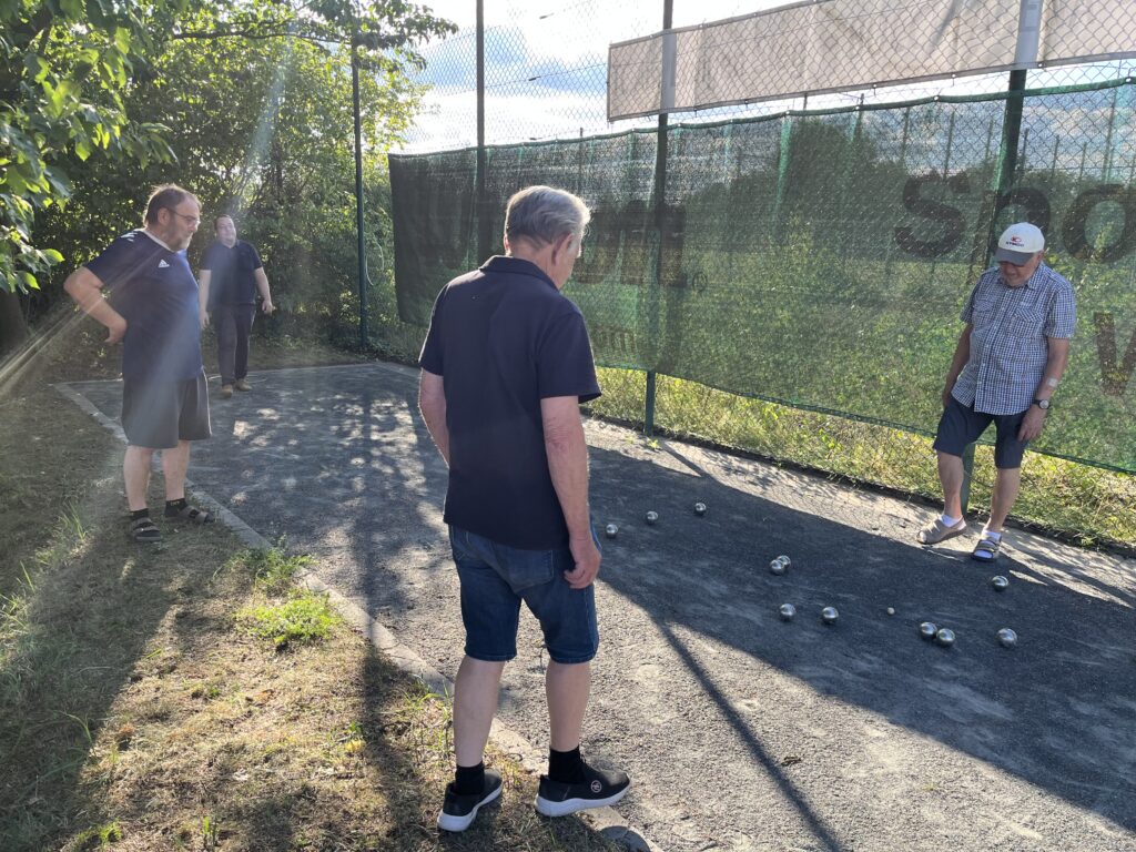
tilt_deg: -10.7
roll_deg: -2.1
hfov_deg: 67.3
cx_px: 568
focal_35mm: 26
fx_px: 853
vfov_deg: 53.1
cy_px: 426
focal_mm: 5.1
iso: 50
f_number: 1.6
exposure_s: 1/370
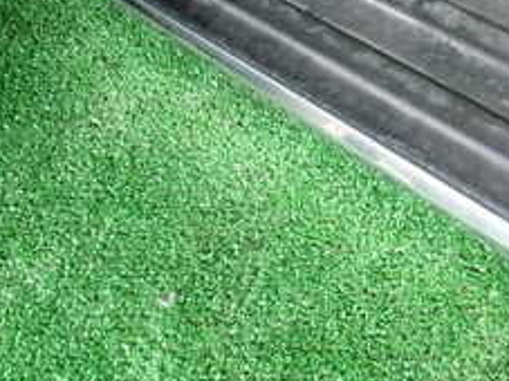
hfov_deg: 26.6
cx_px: 583
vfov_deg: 21.5
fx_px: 970
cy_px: 4
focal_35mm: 66
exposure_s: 1/125
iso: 125
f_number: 2
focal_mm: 4.5
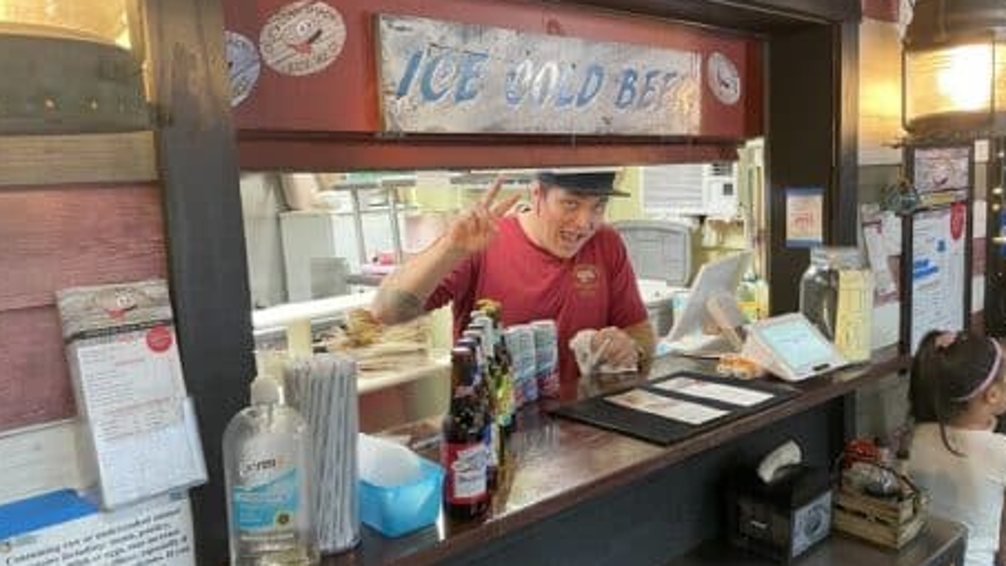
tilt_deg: -8.4
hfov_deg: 64.3
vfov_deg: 39.0
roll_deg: +2.2
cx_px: 524
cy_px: 282
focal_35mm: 30
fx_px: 800
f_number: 1.6
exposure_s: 1/60
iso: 250
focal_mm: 4.2
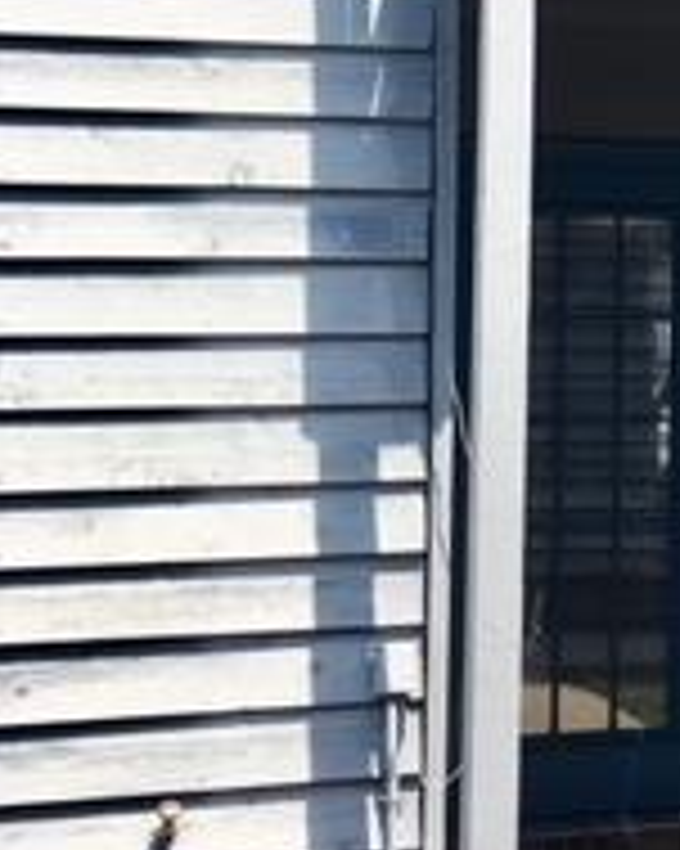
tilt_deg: +6.1
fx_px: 2417
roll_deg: -0.2
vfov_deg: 19.7
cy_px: 153
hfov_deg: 14.9
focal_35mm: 96
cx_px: 1004
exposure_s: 1/1148
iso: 25
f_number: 2.2
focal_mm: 4.15
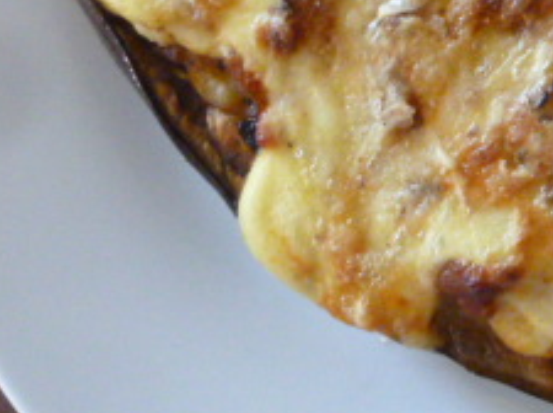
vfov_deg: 12.8
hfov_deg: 16.6
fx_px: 1818
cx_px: 661
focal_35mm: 114
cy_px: -22
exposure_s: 1/40
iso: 800
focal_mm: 6.5
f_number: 3.6
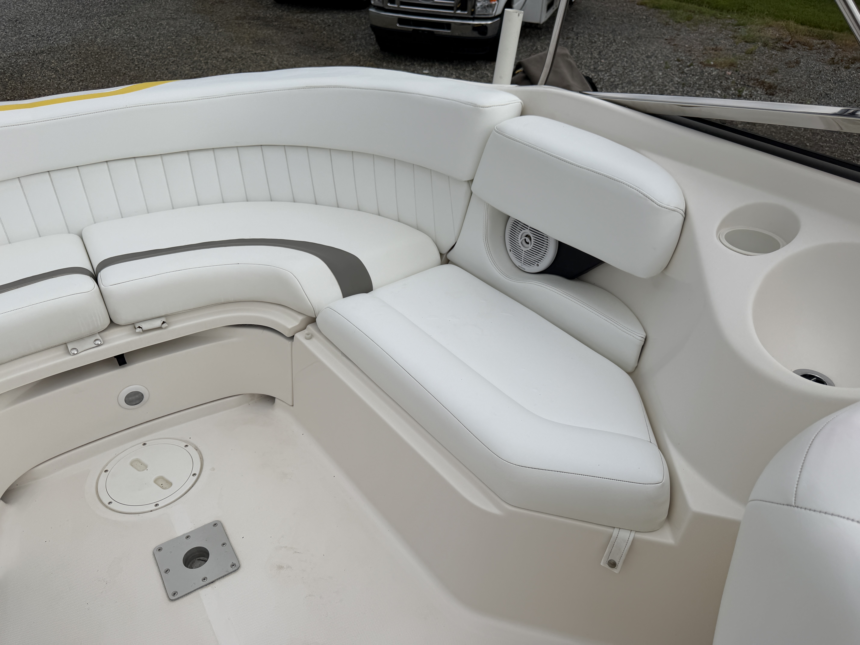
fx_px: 596
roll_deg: -2.1
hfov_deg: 71.6
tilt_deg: -36.3
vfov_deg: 56.8
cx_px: 430
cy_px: 322
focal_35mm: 24
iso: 80
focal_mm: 6.76
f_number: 1.78
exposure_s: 1/4673
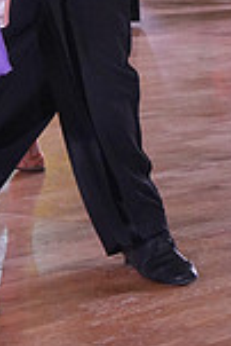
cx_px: 8
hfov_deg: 6.1
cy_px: -140
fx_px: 2180
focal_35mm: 227
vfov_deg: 8.9
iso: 3200
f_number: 7.1
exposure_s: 1/400
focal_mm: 59
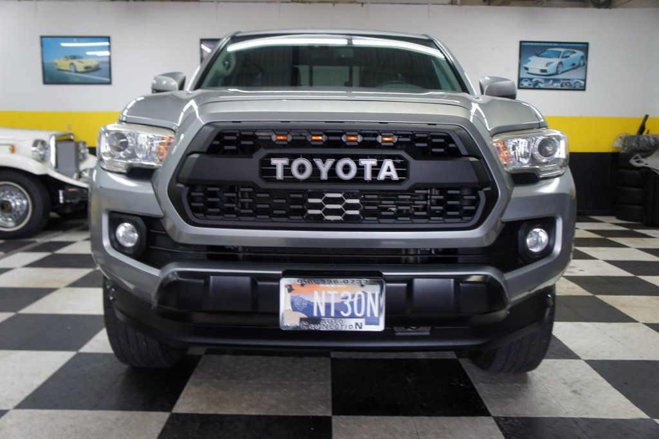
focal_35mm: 32
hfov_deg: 59.5
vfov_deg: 41.6
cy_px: 220
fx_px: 576
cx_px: 330
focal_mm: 21
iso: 320
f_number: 4
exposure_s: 1/40
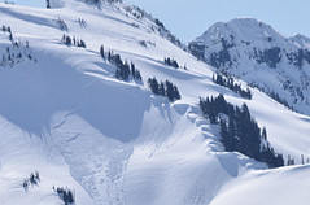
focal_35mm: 546
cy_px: 92
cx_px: 188
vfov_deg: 2.5
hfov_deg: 3.8
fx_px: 4689
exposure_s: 1/4000
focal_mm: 150
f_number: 9
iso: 800
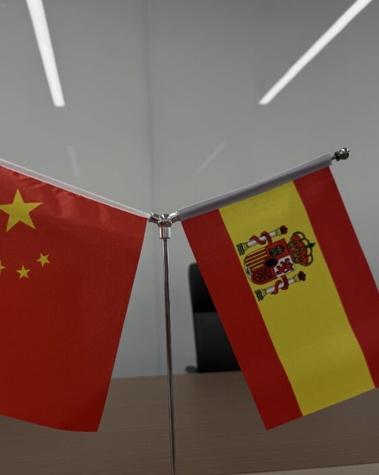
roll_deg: +2.3
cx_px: 152
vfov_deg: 52.0
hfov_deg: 43.1
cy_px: 310
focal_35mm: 34
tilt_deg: -3.9
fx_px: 477
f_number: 1.78
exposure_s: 1/100
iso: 64
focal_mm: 6.76
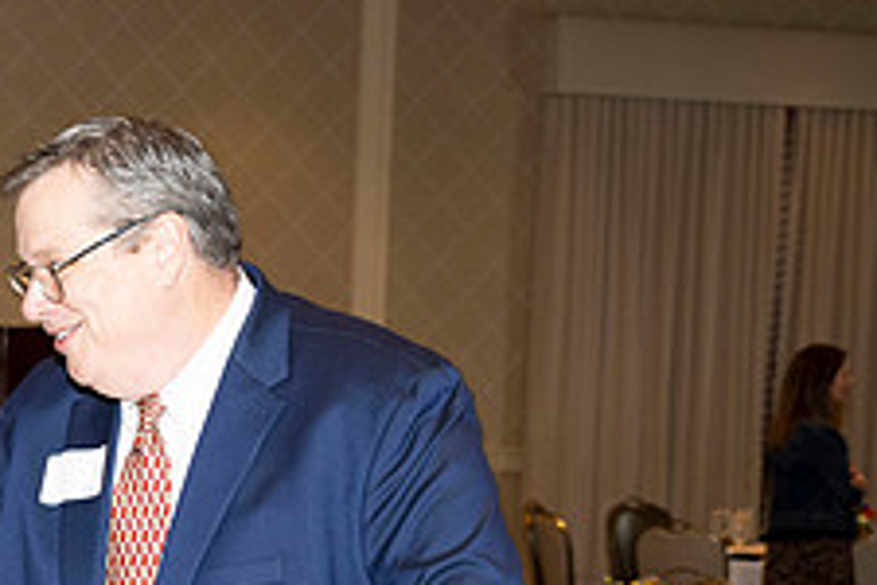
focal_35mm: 93
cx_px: -214
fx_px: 2265
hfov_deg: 20.3
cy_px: 603
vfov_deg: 14.4
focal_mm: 36
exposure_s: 1/80
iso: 1000
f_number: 5.6
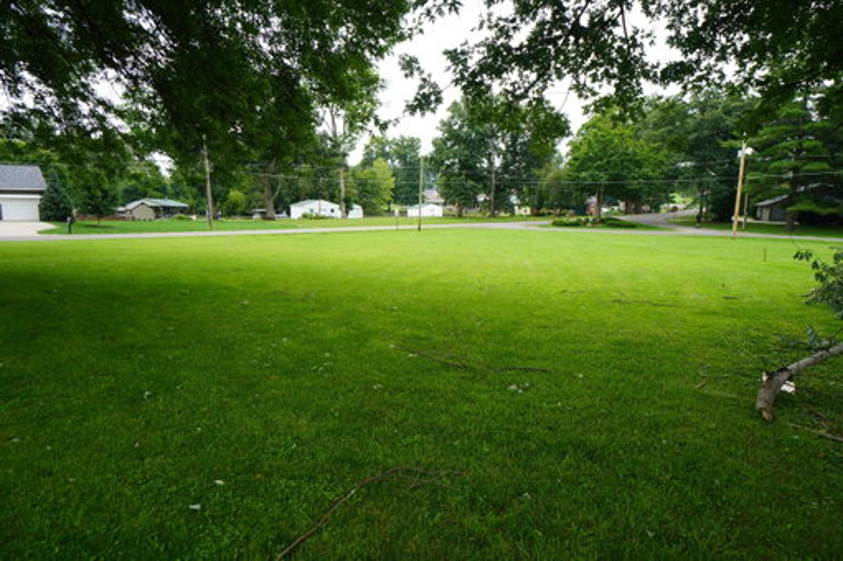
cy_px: 280
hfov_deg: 77.4
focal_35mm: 22
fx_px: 527
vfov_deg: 56.1
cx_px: 422
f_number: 6.3
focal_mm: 15
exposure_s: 1/100
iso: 100
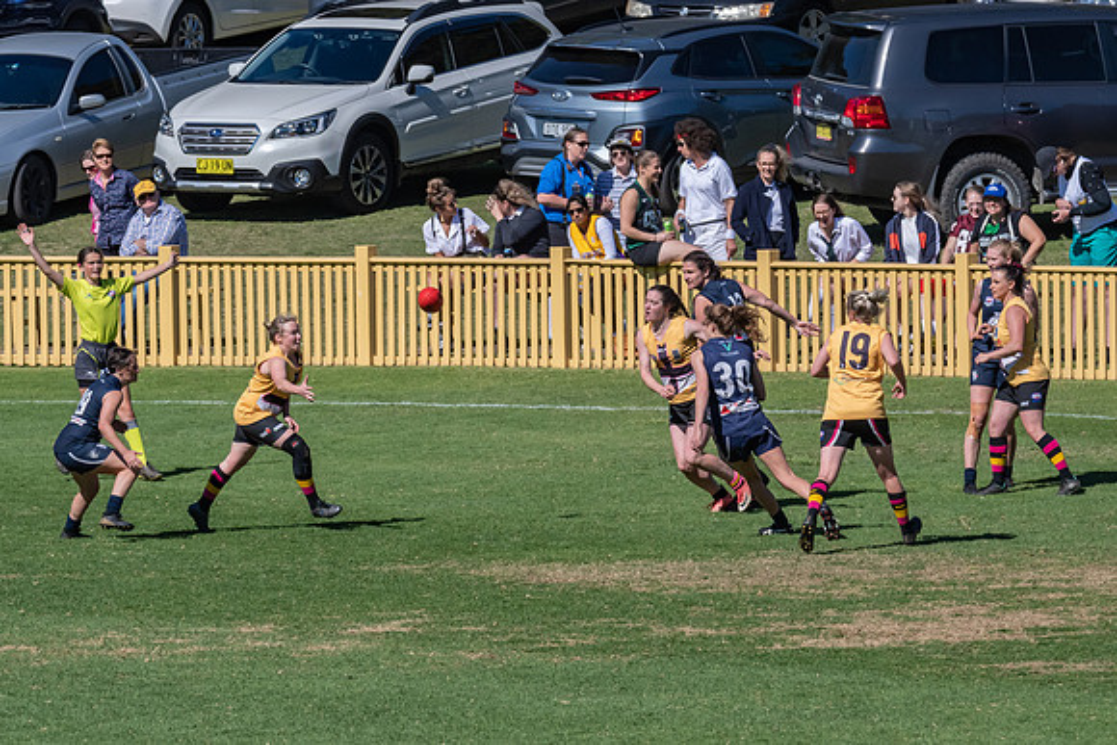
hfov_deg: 3.7
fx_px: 17475
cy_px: 398
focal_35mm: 563
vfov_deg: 2.4
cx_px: 655
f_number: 10
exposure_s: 1/3200
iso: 800
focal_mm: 320
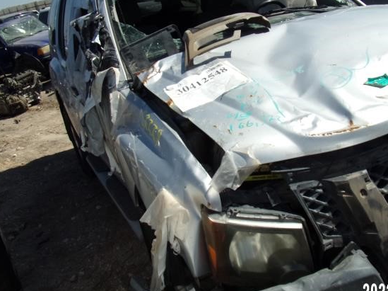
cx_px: 241
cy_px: 126
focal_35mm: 35
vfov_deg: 40.6
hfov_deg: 52.1
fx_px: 392
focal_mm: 4.3
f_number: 10.8
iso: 80
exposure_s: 1/170
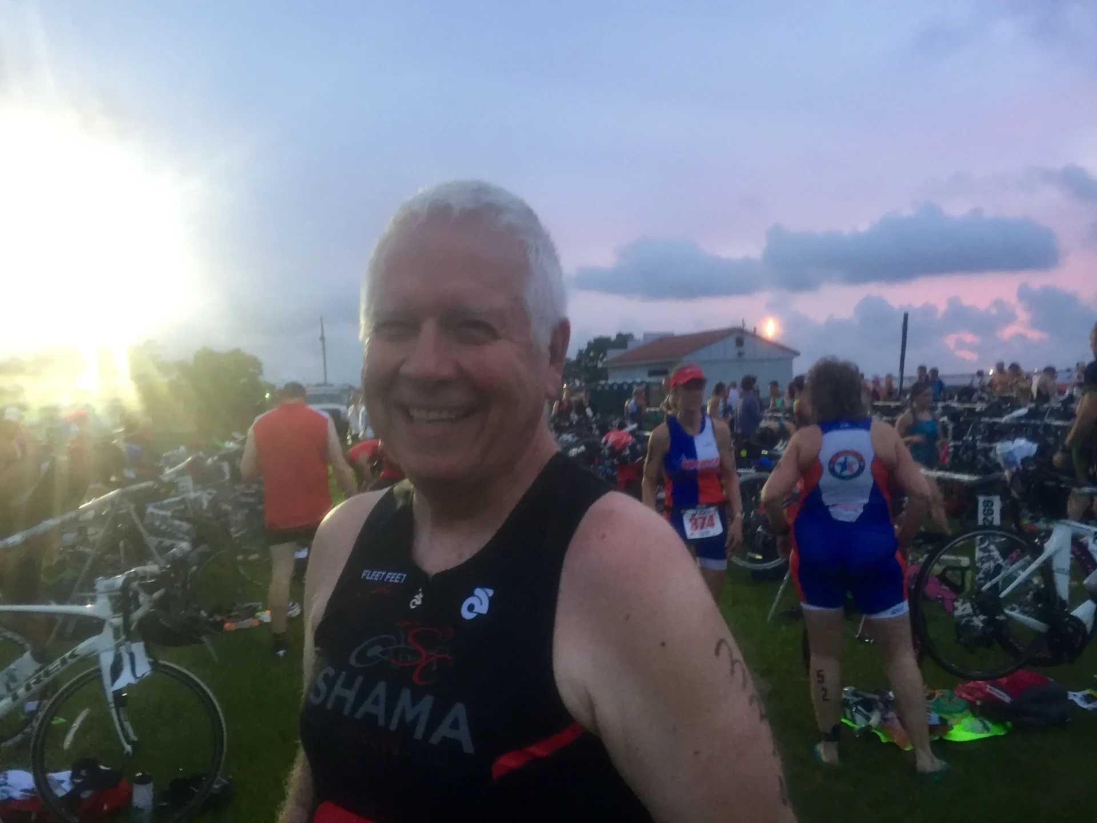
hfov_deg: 61.7
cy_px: 412
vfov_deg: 48.2
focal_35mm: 29
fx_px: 919
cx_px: 548
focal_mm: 4.15
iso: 100
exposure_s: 1/30
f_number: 2.2
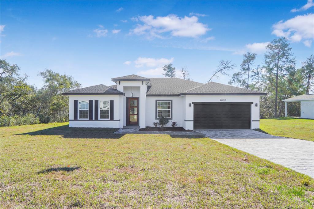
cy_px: 104
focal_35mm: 18
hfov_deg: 90.0
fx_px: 157
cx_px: 157
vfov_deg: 67.3
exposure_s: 1/400
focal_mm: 12
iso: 100
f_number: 6.3
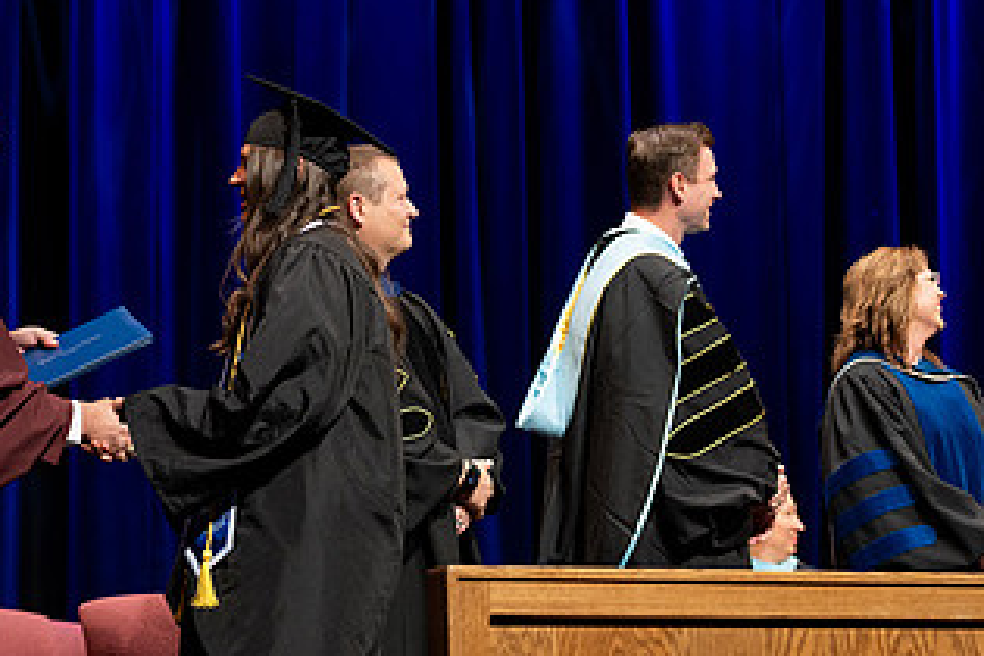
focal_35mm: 129
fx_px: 3526
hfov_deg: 15.8
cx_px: 172
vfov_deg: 10.6
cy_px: 495
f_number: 2.8
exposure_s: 1/250
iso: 640
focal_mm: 70
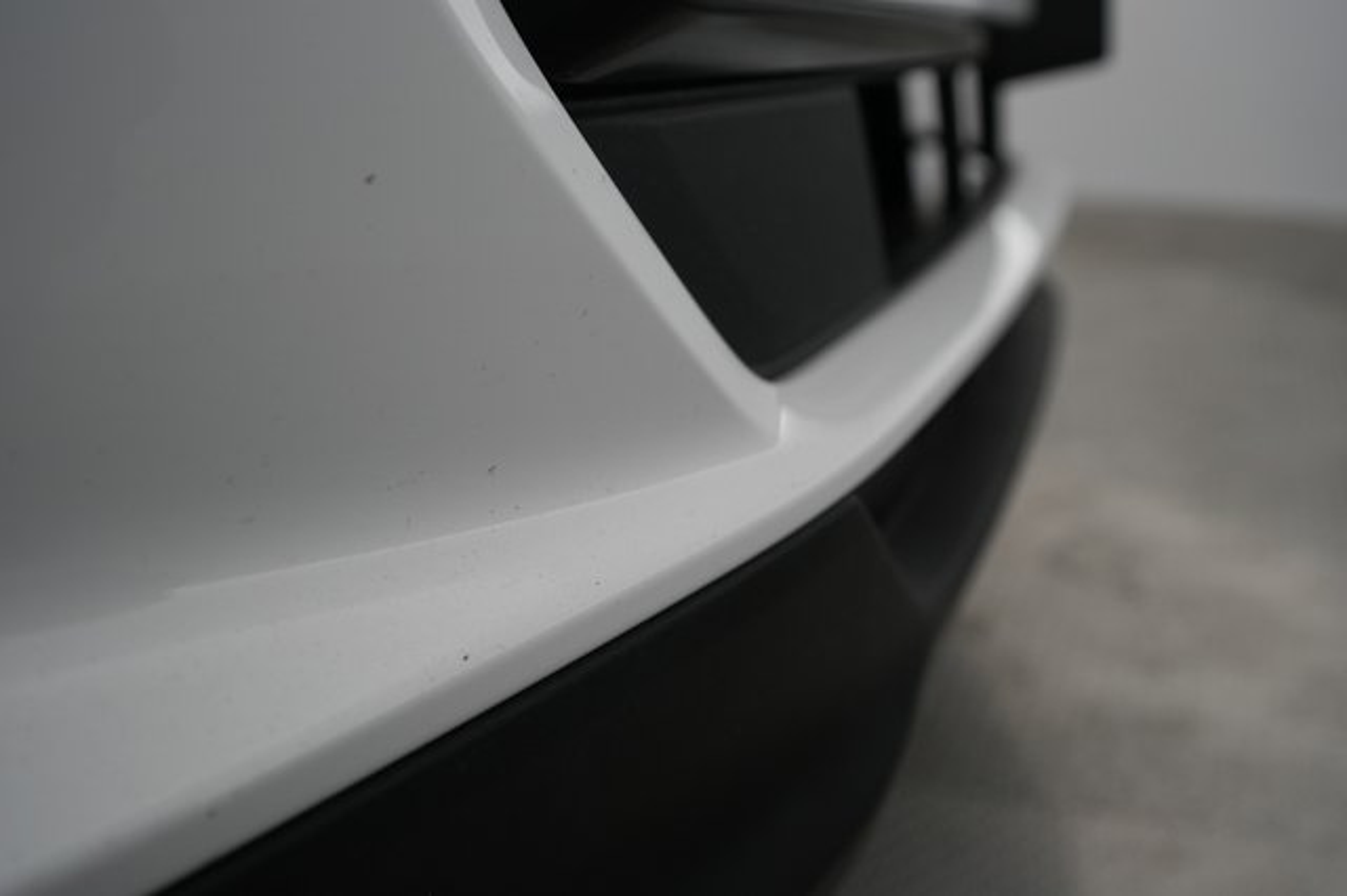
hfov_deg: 65.5
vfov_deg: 46.4
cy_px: 448
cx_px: 674
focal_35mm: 28
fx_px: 1047
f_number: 4.5
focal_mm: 28
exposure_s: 1/100
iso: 1000
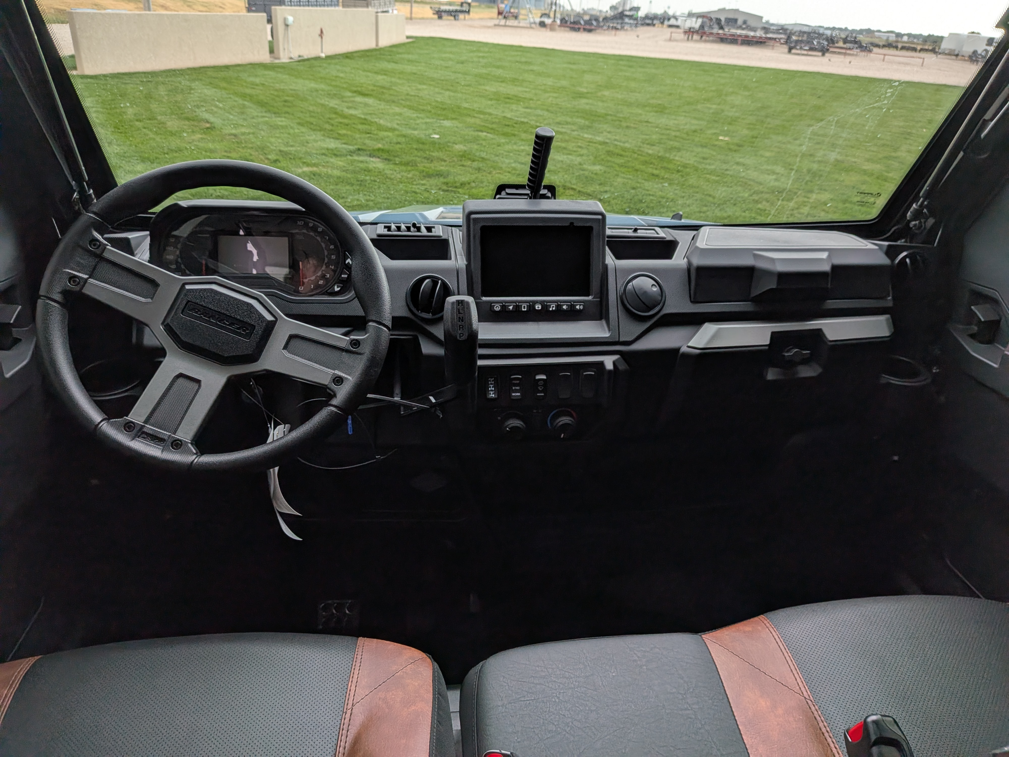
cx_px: 504
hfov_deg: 71.6
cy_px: 378
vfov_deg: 56.8
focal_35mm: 24
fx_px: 700
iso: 28
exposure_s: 1/432
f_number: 1.7
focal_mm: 4.53
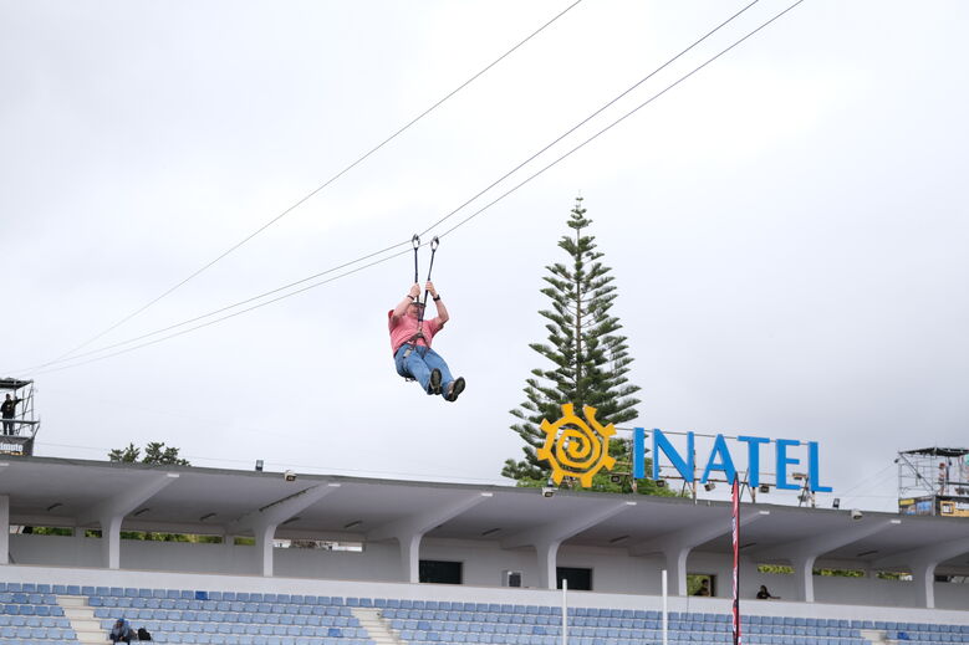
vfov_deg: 14.4
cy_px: 322
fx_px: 2556
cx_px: 484
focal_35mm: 95
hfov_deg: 21.5
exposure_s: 1/1600
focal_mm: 63.4
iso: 320
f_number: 3.2
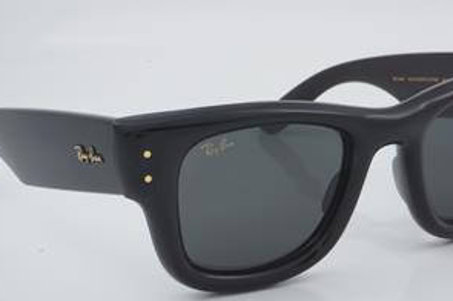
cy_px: 177
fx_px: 1152
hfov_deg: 22.2
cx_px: 263
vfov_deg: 14.9
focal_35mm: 92
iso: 100
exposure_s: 1/3
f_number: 32
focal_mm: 45
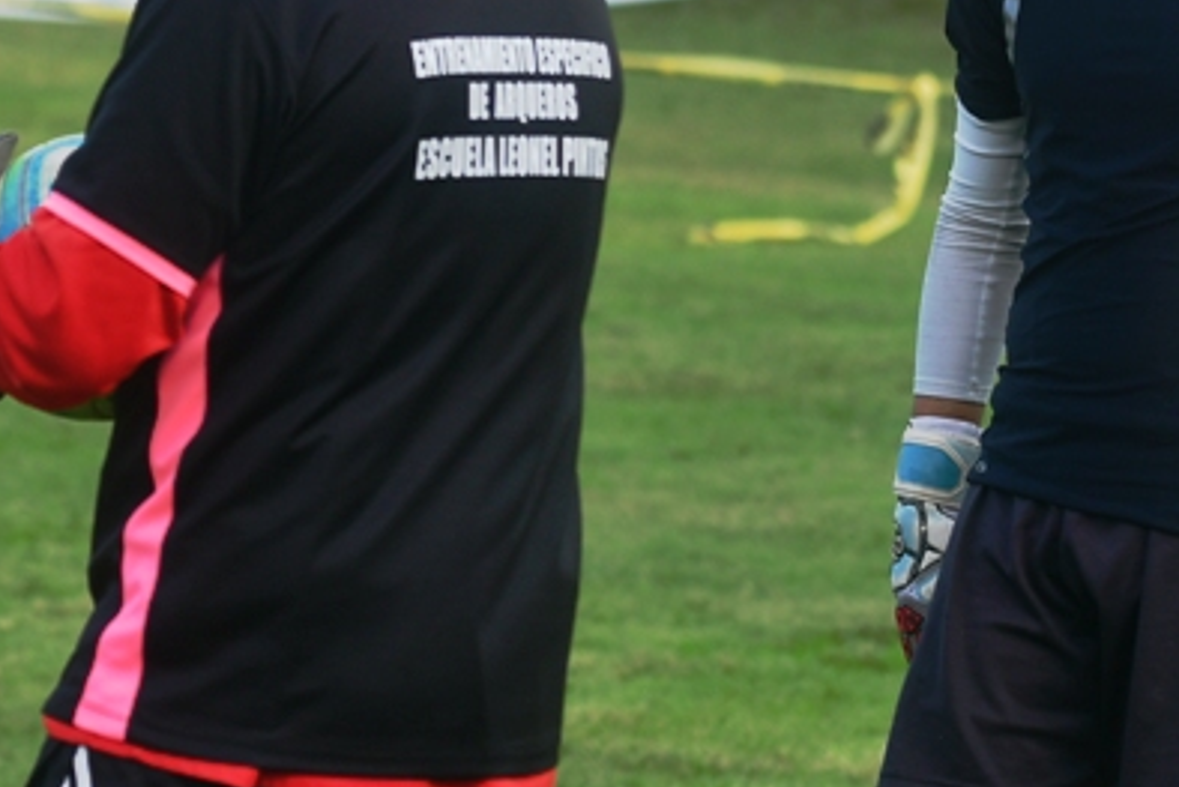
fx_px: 11499
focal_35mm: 351
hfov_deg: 5.9
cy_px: 7
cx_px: 162
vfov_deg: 3.9
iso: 125
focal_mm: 90
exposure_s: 1/320
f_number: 3.5
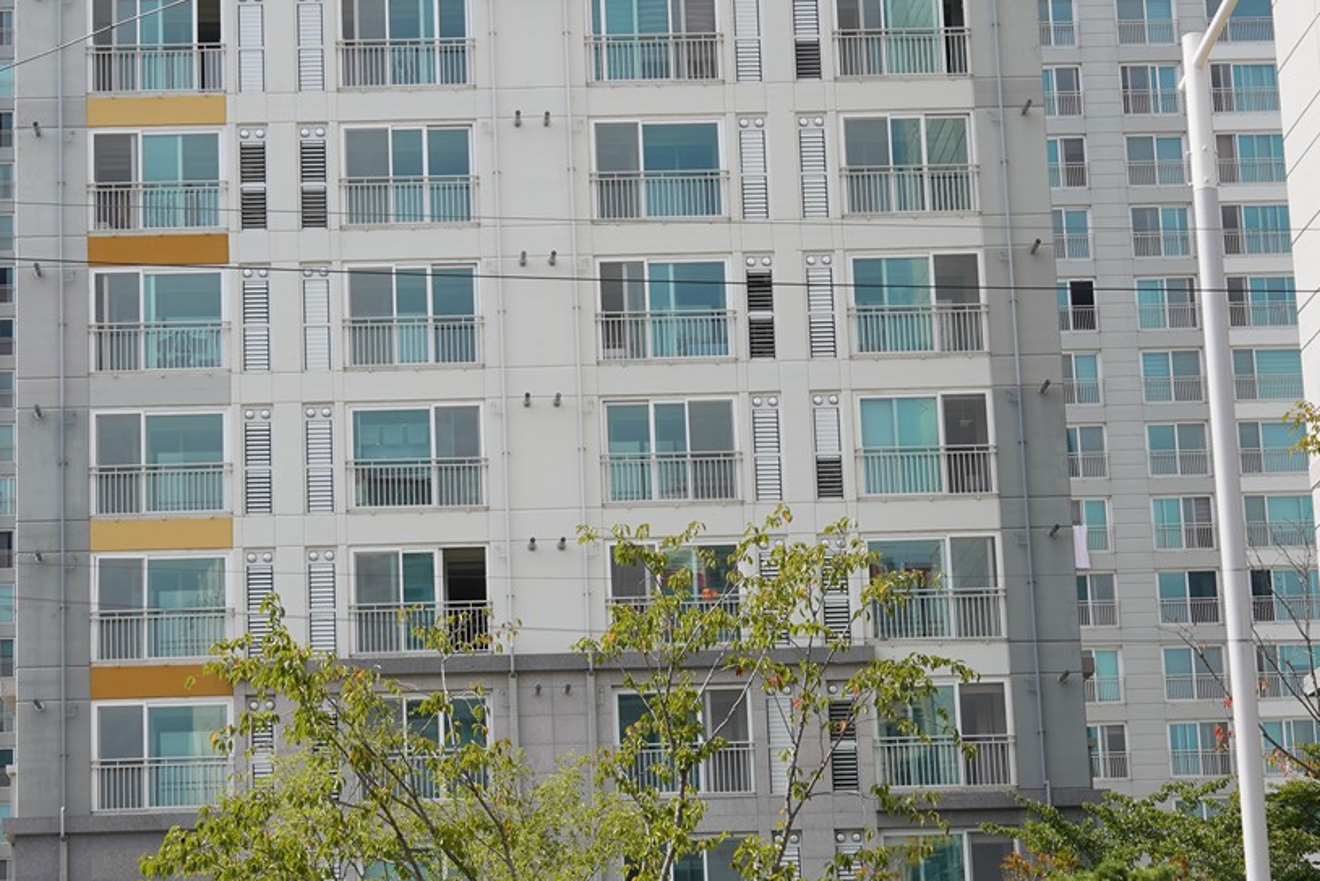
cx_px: 504
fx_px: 3154
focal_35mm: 86
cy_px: 589
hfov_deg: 23.6
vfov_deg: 15.9
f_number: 10
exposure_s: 1/100
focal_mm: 35
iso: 100
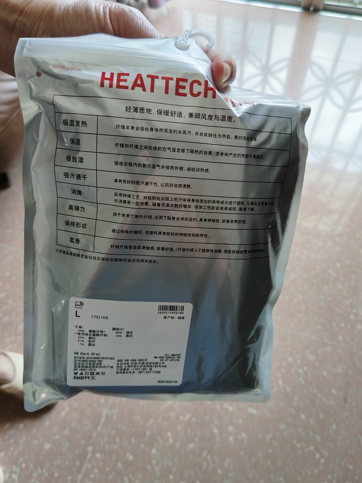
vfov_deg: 67.3
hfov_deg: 53.1
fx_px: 363
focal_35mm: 26
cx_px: 181
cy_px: 242
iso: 1674
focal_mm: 4.95
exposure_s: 1/100
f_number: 1.9
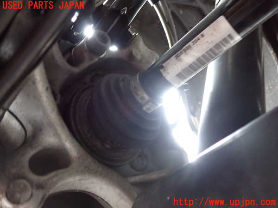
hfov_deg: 60.0
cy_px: 104
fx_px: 241
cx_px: 139
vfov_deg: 46.8
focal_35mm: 30
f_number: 2.3
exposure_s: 1/30
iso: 400
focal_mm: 5.4
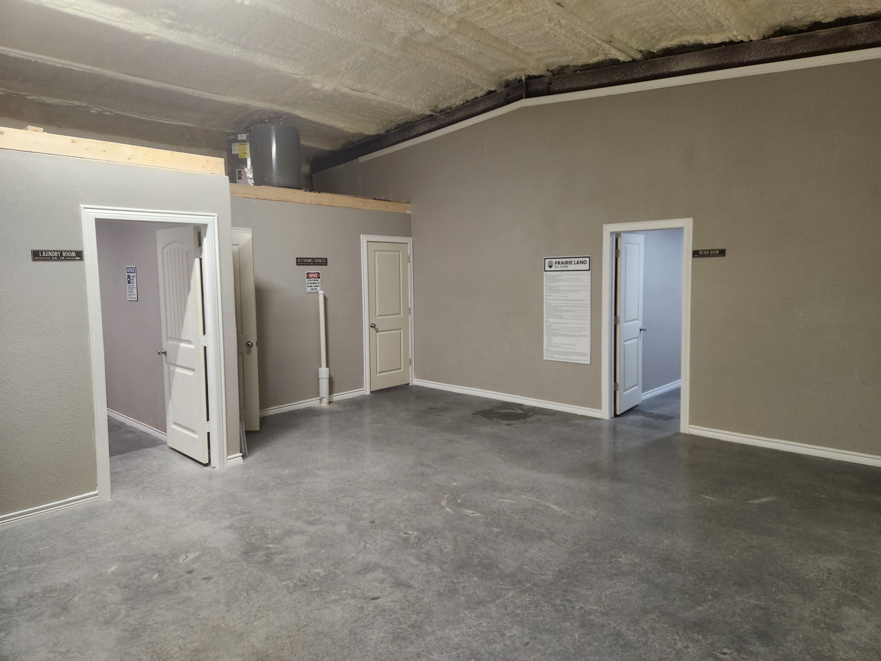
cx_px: 440
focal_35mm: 23
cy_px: 330
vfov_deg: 58.9
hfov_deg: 73.9
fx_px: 585
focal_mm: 5.4
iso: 400
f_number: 1.8
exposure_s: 1/120
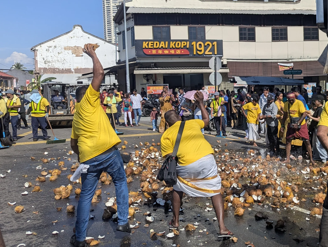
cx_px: 251
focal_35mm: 39
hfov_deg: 45.9
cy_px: 101
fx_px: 370
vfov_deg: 36.8
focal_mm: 6.81
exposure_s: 1/3650
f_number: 1.85
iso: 45
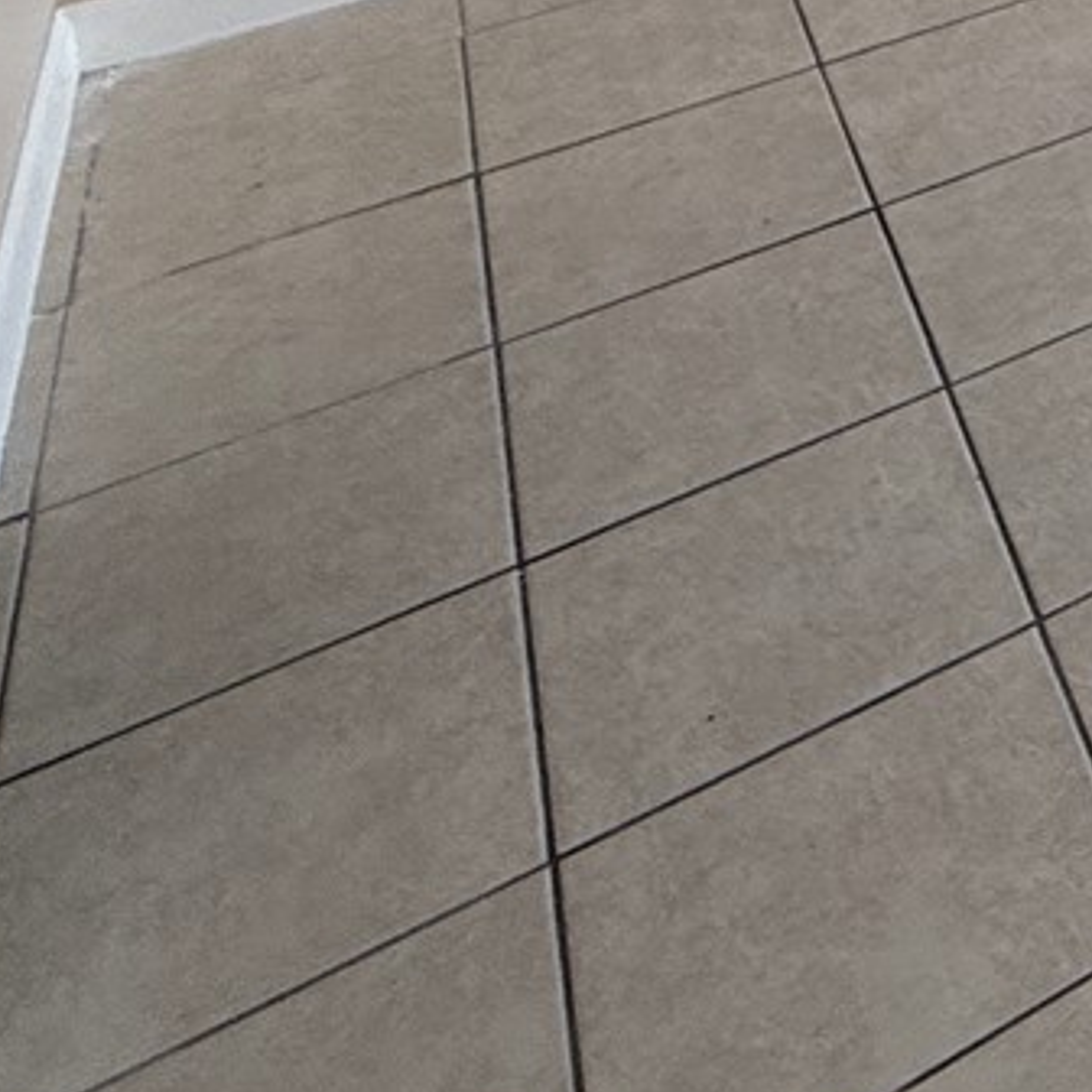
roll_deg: +0.0
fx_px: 2106
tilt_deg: -8.9
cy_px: -816
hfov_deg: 19.9
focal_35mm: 59
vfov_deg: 21.0
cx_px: 2034
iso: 125
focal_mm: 2.22
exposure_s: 1/99
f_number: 2.2
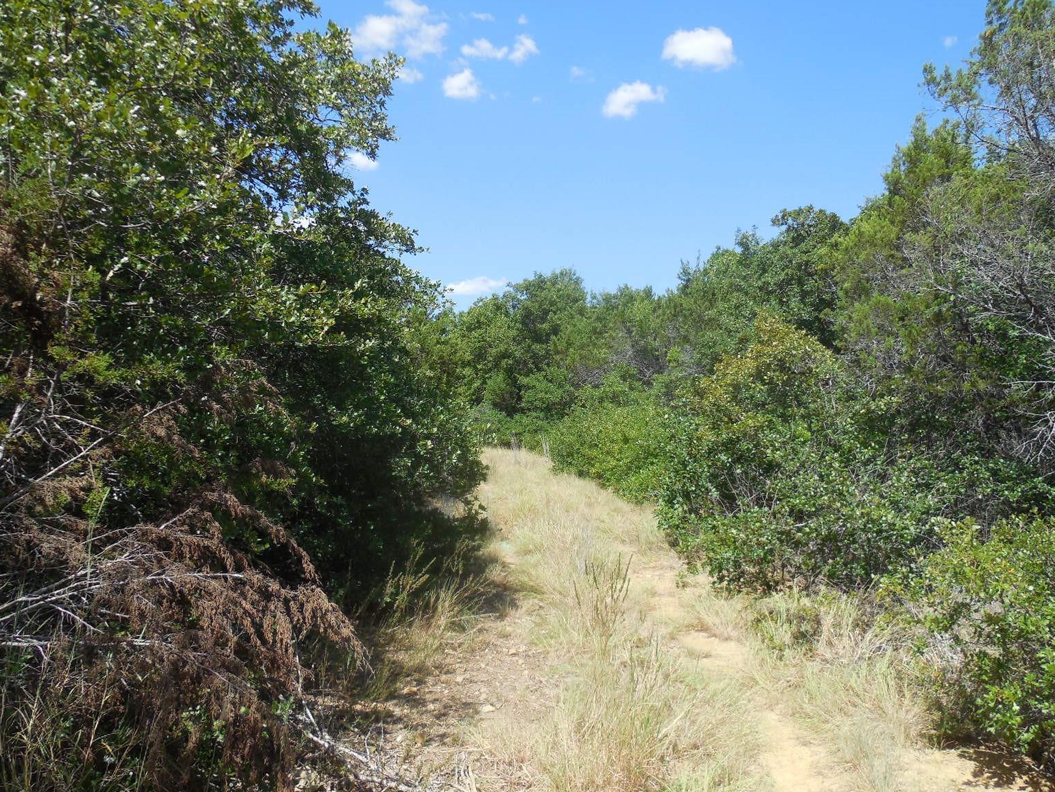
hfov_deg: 67.3
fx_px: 793
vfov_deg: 53.1
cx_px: 541
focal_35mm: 26
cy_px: 403
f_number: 3.1
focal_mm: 4.5
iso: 125
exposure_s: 1/1000
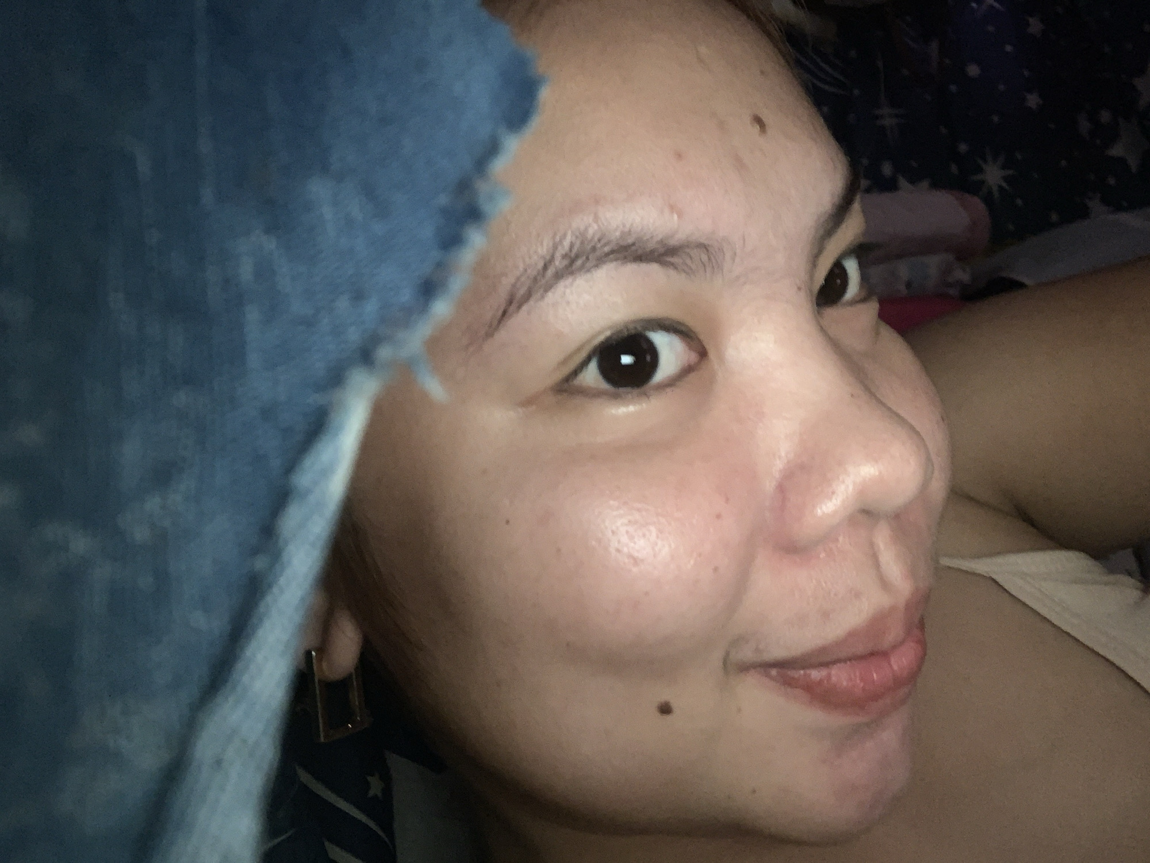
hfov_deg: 56.8
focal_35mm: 32
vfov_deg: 44.2
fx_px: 1063
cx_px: 575
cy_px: 432
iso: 200
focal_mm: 2.87
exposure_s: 1/18
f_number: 2.2
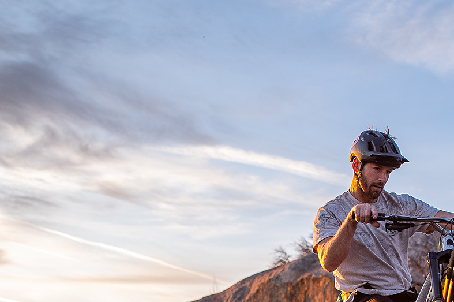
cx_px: 271
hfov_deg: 22.9
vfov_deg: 14.9
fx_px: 1121
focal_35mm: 89
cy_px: 335
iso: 320
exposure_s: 1/500
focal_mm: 35
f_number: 3.2
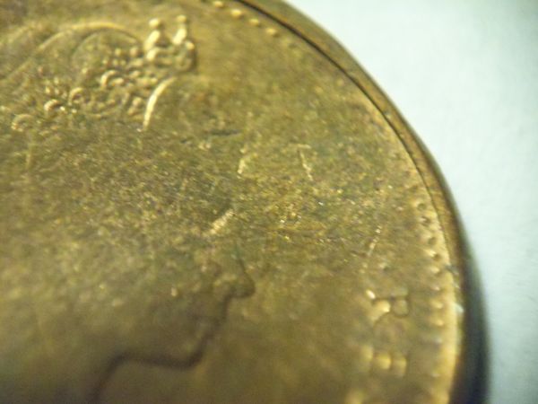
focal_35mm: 173
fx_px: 2689
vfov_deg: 8.6
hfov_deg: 11.4
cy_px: 202
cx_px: 269
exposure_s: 1/60
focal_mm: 30.5
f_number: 4.3
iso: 1600
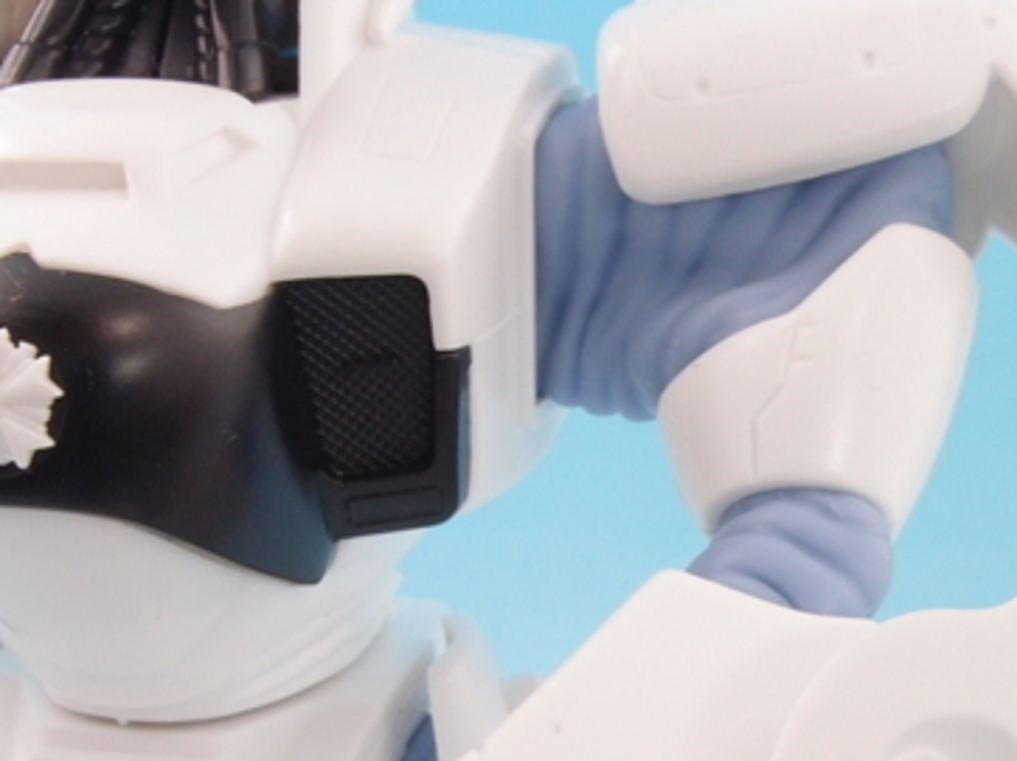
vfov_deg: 17.5
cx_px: 787
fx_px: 2466
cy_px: 534
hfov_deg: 23.0
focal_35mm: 84
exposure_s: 1/1.3
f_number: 8
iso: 100
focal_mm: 8.16
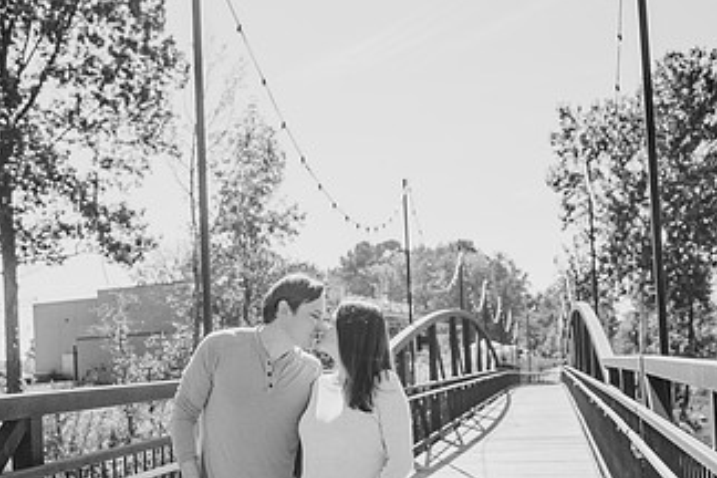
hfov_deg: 45.4
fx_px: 856
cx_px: 325
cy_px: 340
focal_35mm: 43
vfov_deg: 30.8
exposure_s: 1/1600
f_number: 2.5
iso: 100
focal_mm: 24
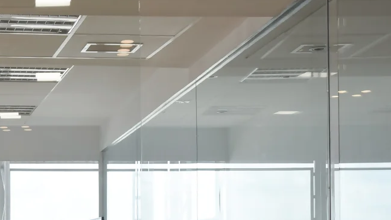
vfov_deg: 14.8
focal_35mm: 80
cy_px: 230
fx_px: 830
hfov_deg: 24.6
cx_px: -45
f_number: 11
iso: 100
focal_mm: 22
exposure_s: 1/20
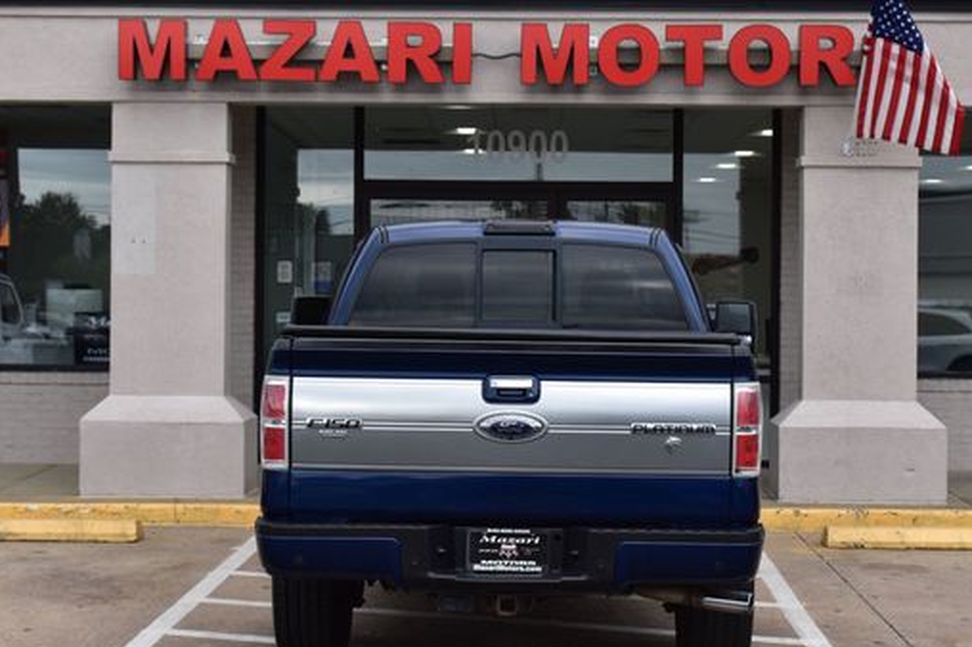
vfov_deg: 20.0
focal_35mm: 68
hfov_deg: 29.7
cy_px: 314
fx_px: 1835
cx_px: 517
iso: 400
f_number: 10
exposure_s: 1/250
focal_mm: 36
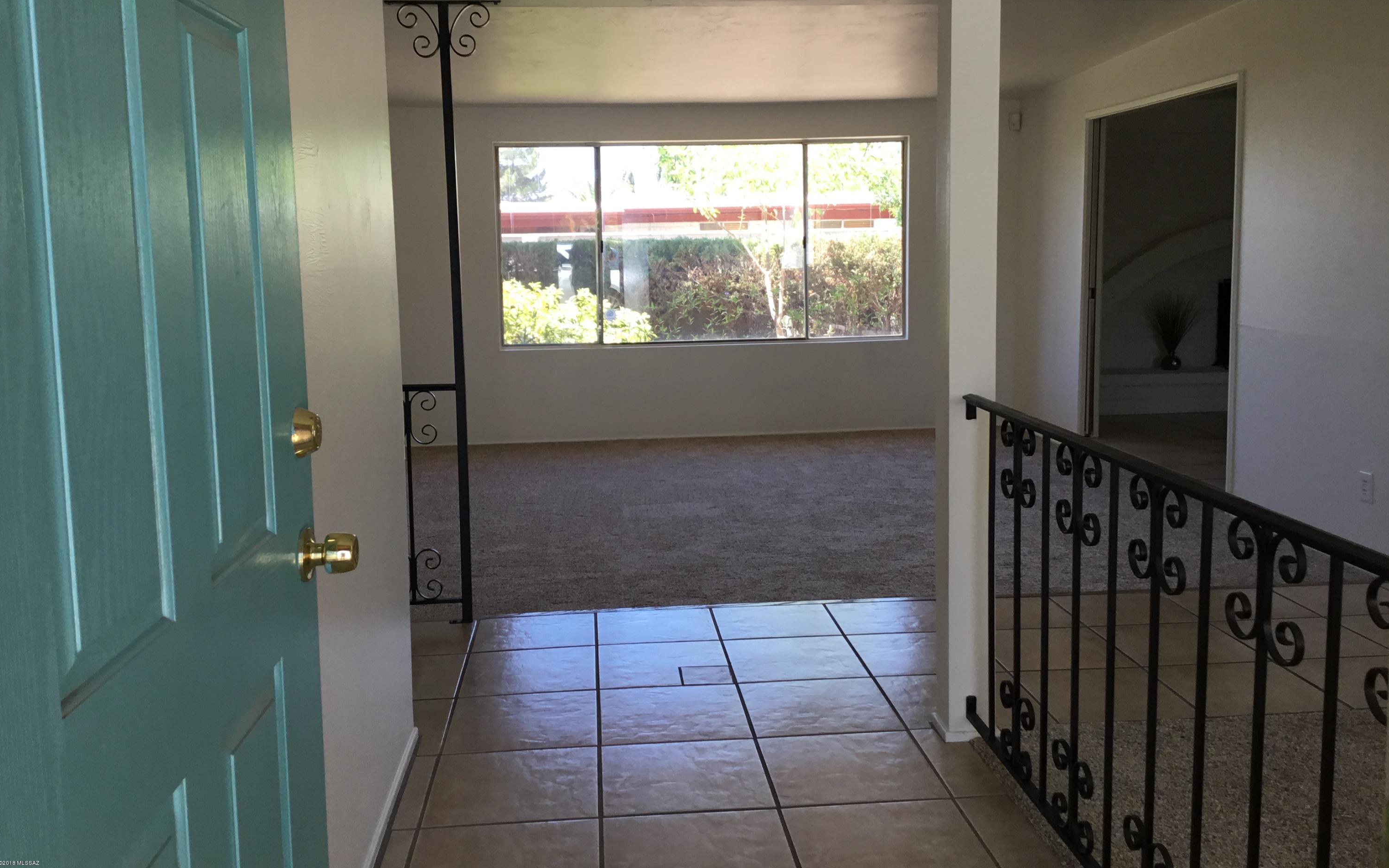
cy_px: 372
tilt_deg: -6.2
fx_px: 1249
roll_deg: +2.1
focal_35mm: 33
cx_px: 693
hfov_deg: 58.1
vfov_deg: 38.2
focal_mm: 3.3
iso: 40
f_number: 2.4
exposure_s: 1/120
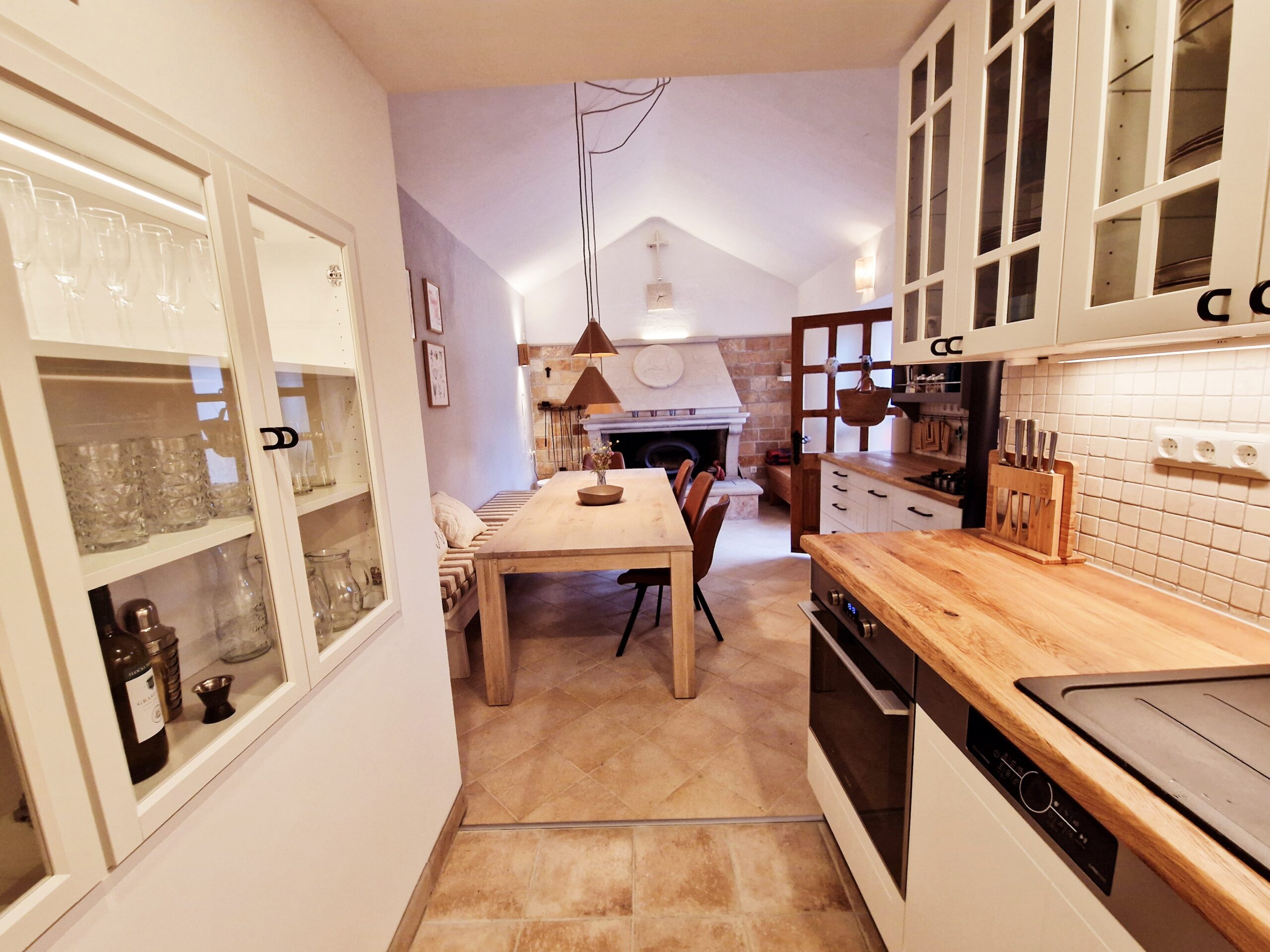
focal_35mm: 13
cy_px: 476
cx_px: 635
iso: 320
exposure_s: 1/72.5
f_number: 2.2
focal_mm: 2.2
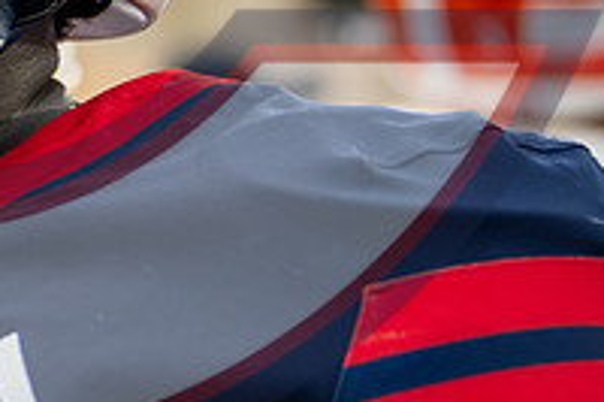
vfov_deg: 4.7
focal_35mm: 293
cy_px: -19
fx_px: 4912
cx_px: -392
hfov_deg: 6.9
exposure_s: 1/1000
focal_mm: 75
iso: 1000
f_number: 2.8
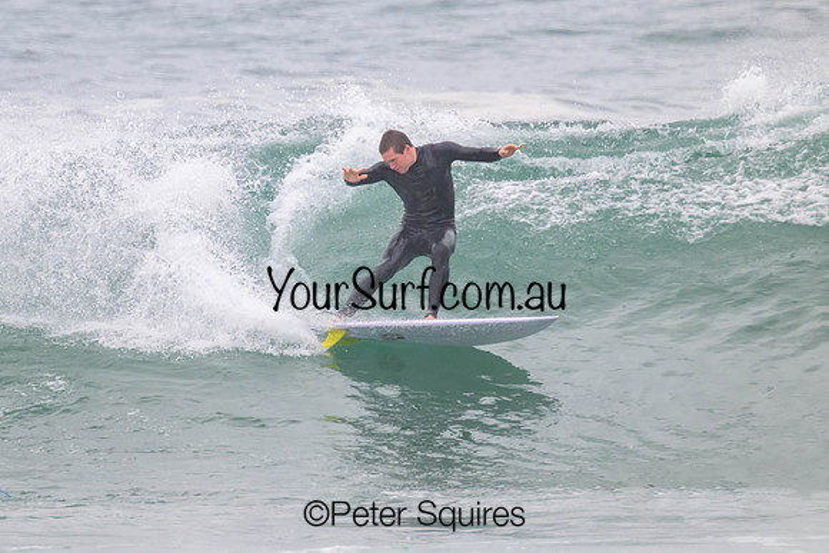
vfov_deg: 1.3
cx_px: 271
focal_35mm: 1077
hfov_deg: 1.9
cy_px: 198
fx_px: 24816
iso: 1400
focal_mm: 800
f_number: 11
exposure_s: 1/2000
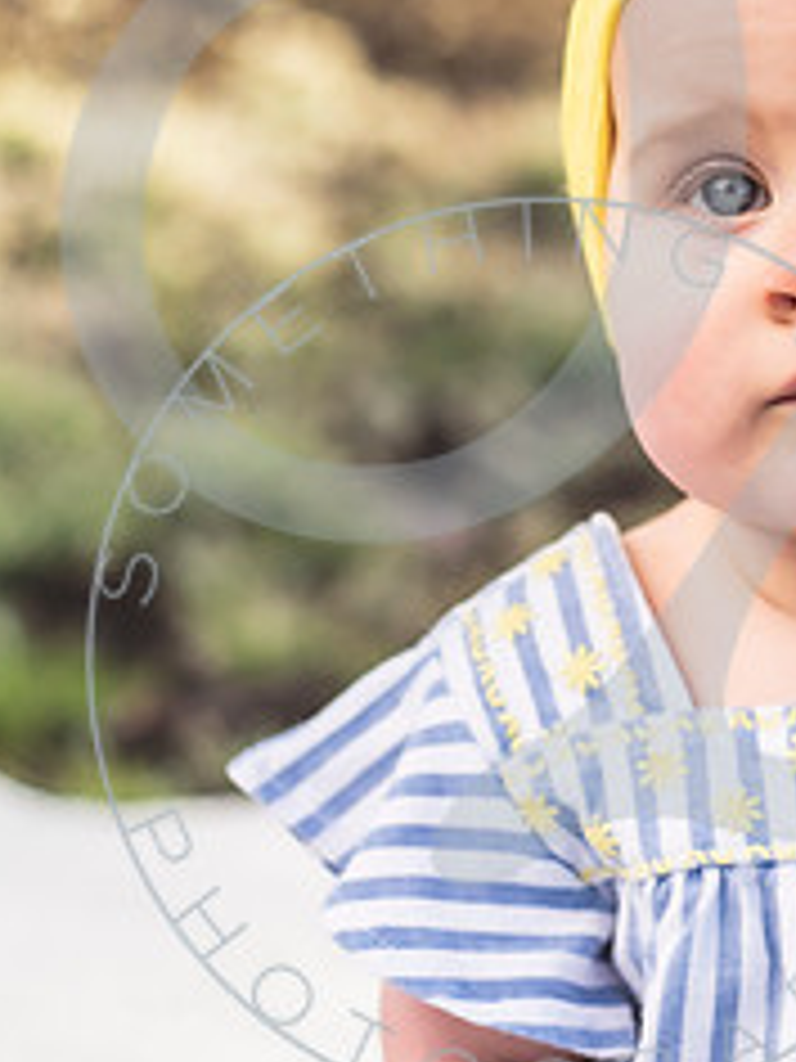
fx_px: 3618
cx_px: 774
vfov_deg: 16.6
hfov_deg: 12.4
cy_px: 281
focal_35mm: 118
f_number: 2.8
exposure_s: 1/320
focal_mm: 50
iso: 100
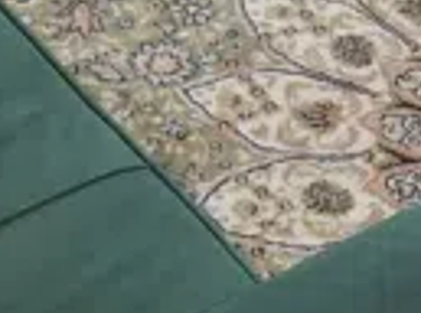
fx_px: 2414
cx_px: 604
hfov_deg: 9.7
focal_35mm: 199
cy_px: -251
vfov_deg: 7.2
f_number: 1.8
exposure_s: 1/50
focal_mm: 4.69
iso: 320
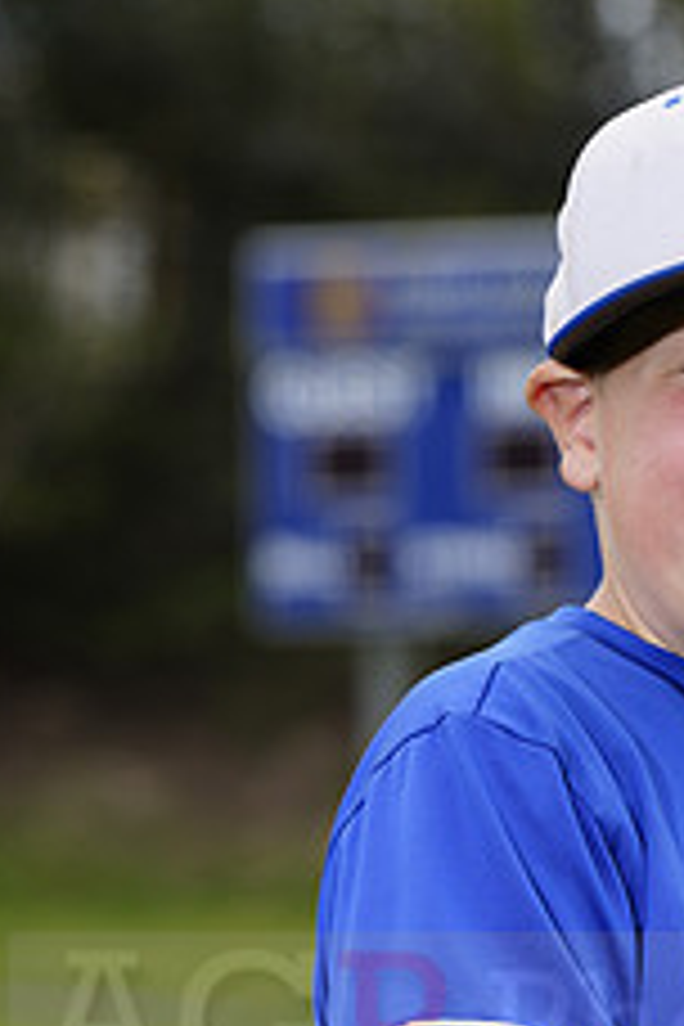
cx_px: 812
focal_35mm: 395
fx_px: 11257
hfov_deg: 3.5
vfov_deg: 5.2
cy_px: 994
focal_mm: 155
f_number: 6.3
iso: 100
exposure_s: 1/250
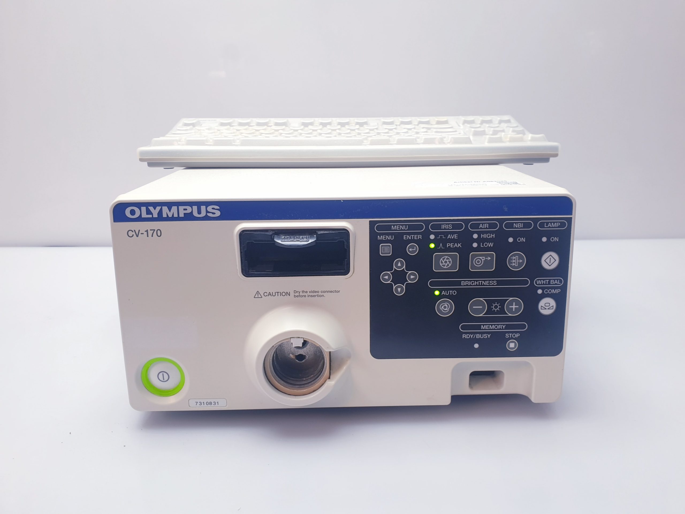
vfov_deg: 53.1
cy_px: 257
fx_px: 515
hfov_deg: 67.3
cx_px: 342
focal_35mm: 26
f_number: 2.4
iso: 50
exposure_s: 1/50
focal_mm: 4.3
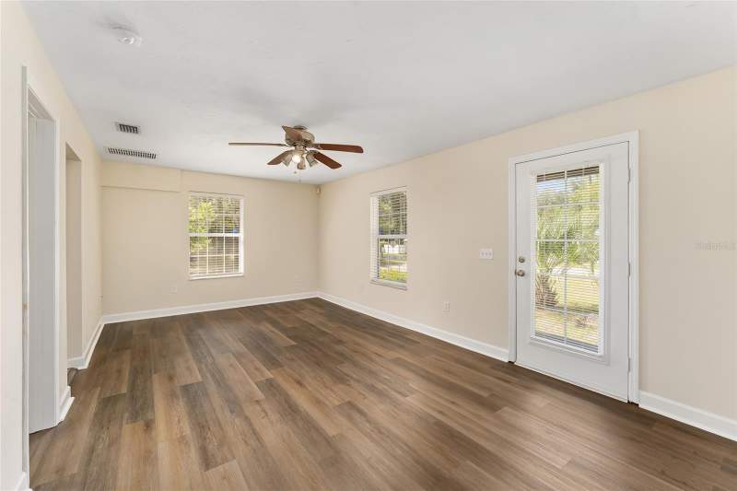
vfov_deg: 81.2
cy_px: 246
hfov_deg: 104.3
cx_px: 368
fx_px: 287
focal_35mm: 14
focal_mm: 14
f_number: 7.1
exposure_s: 1/30
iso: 1250
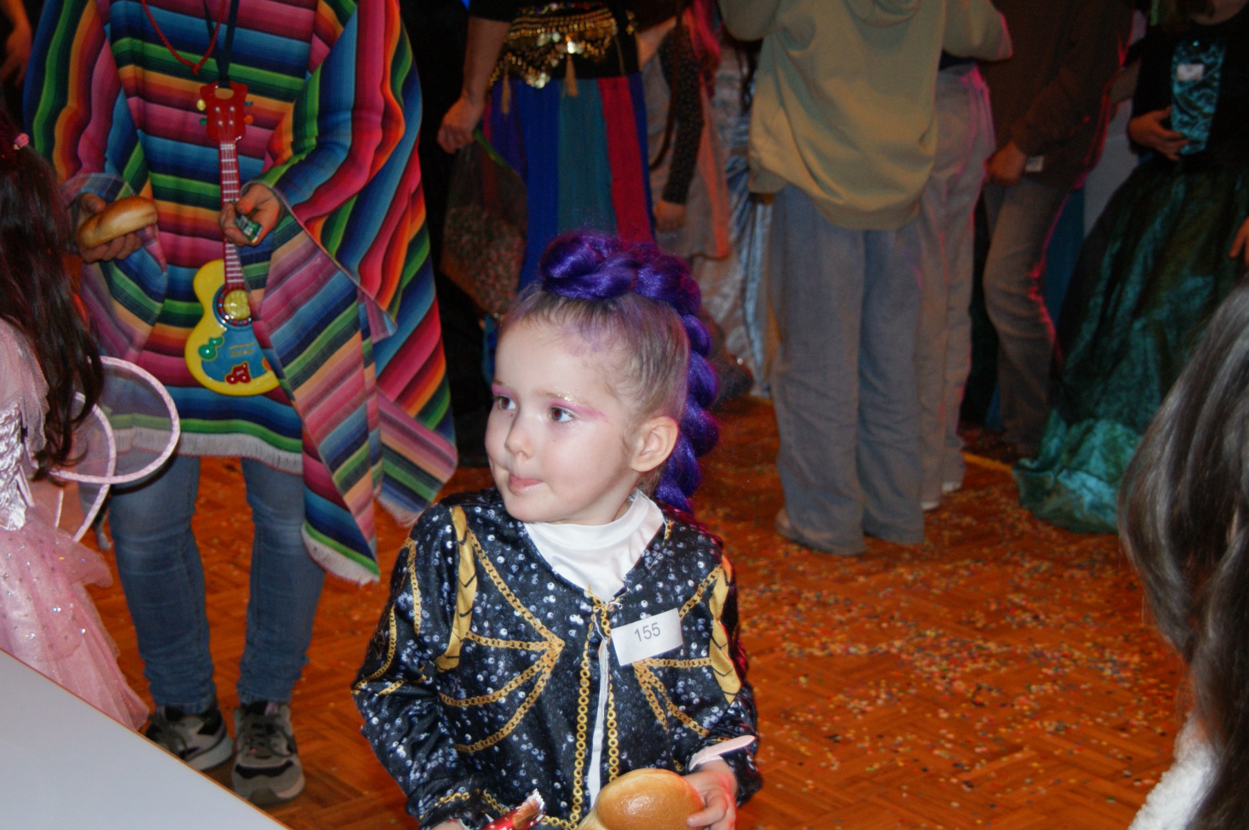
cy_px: 443
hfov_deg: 33.7
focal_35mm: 60
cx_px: 599
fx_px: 2065
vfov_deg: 22.7
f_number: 4.5
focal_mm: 35
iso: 400
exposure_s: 1/60
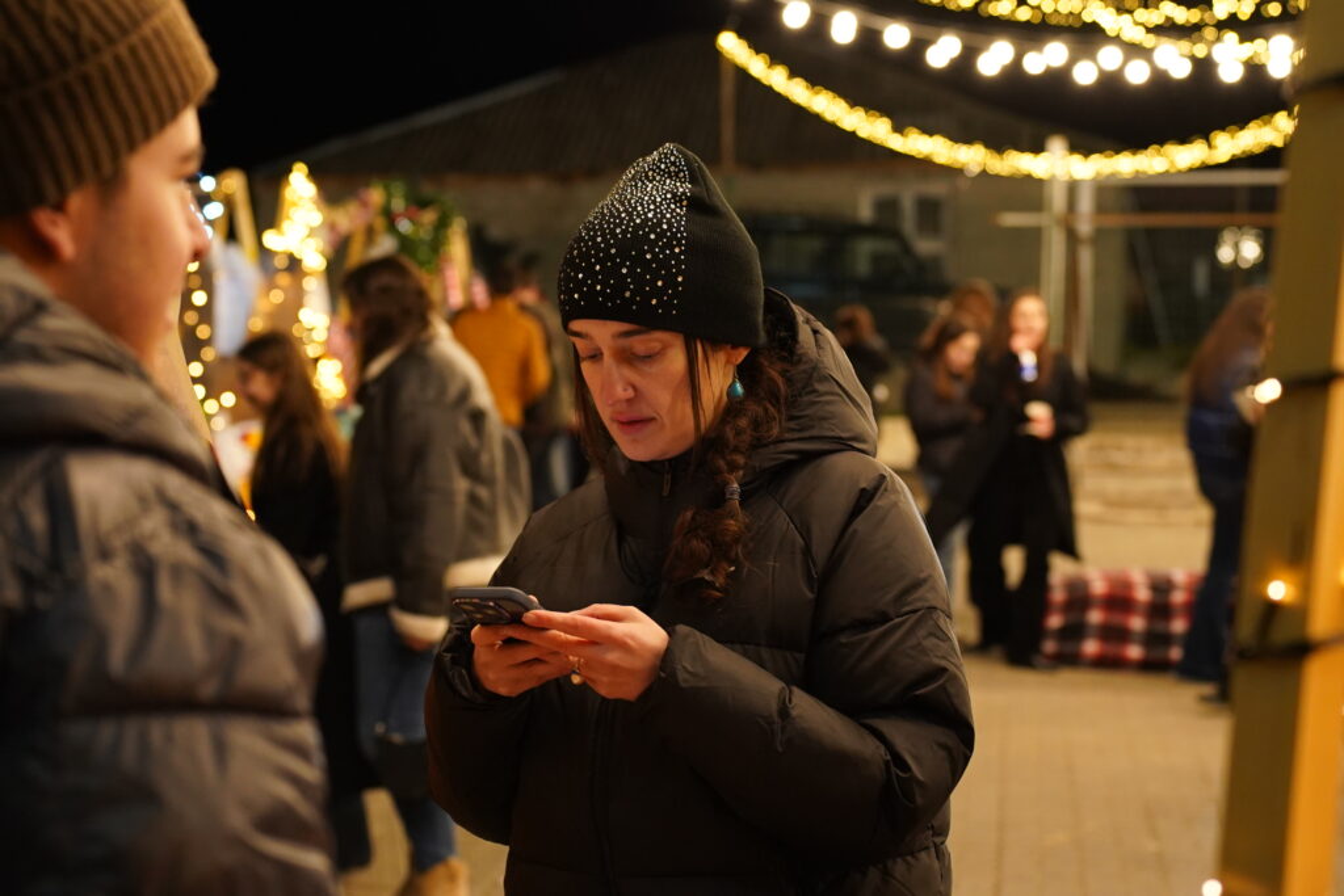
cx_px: 672
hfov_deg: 30.1
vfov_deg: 20.3
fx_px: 2502
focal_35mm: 67
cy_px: 448
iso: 2000
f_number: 2.8
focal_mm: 45
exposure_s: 1/100
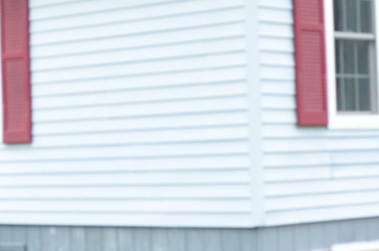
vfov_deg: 9.8
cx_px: 198
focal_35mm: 140
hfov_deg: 14.7
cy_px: 132
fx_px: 1471
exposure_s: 1/200
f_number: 7.1
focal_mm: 22
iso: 800
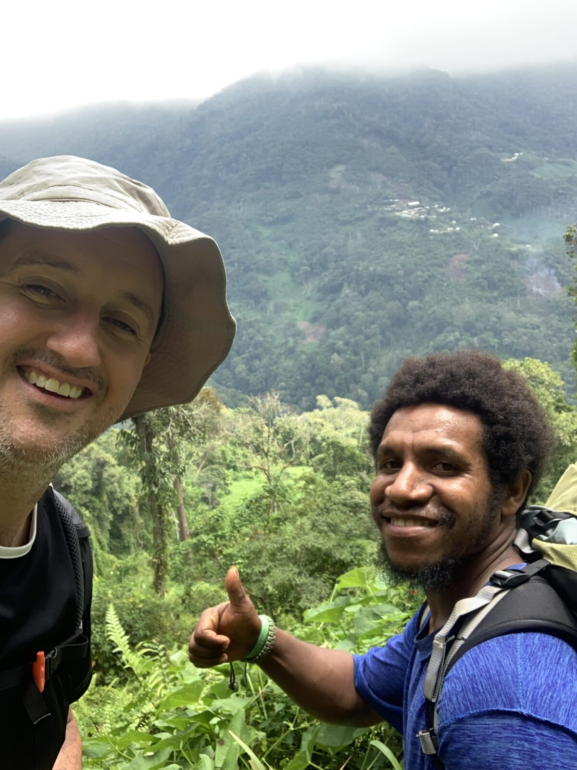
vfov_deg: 56.8
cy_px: 385
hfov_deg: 44.2
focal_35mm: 32
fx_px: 711
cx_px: 288
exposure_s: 1/125
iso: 16
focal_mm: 2.87
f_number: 2.2
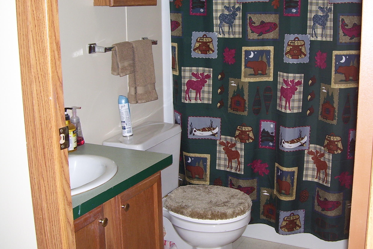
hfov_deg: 42.6
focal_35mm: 46
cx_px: 221
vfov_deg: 29.2
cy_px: 103
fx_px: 477
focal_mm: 5.6
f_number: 2.7
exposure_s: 1/60
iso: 80
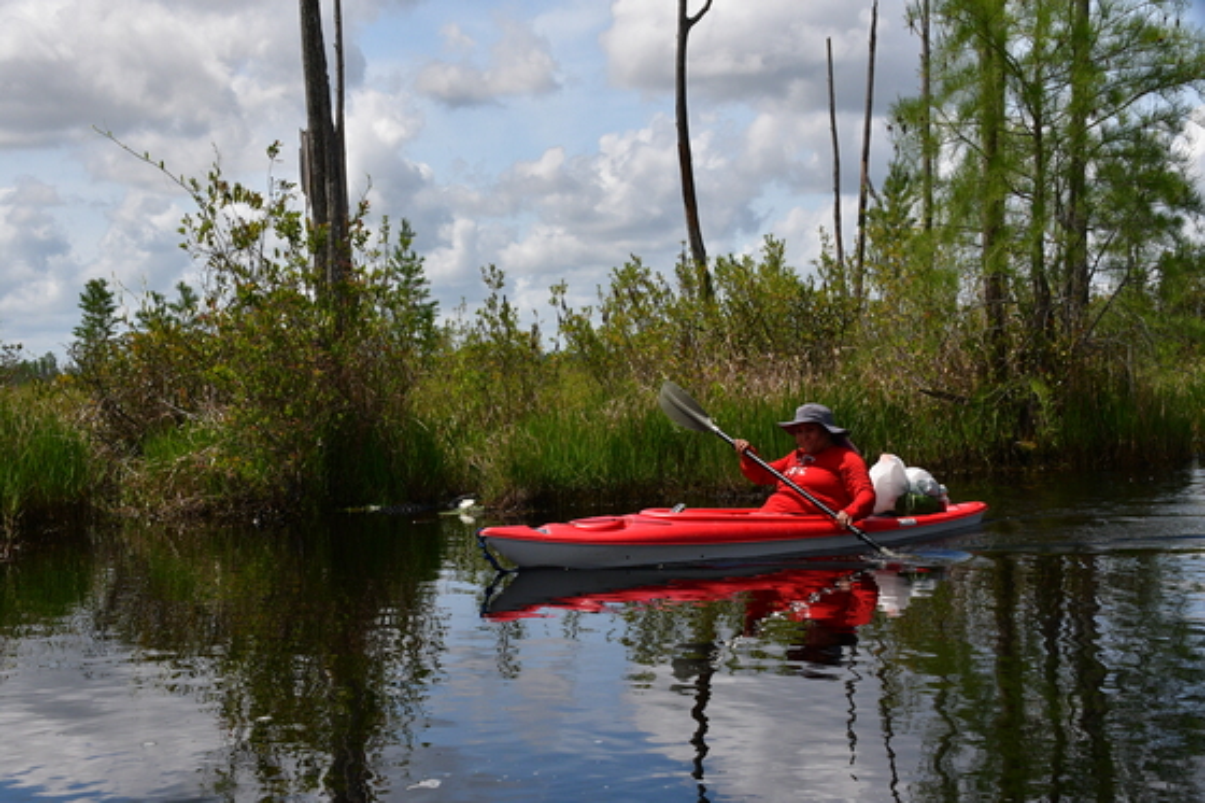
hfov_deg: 41.1
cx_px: 602
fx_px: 1606
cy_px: 402
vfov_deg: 28.1
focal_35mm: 48
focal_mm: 32
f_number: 13
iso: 1000
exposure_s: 1/800
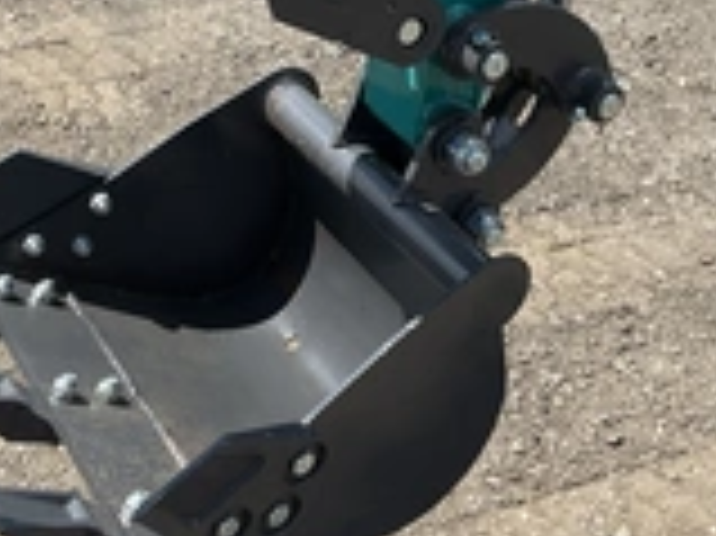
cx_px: 306
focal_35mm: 73
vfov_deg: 19.8
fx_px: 1509
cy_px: 77
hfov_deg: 26.7
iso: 25
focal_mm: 3
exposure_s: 1/1342
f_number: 1.8
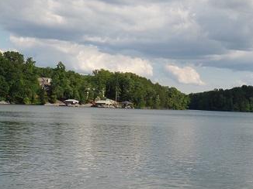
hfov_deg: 21.5
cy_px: 124
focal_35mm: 89
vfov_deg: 16.5
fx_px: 650
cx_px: 228
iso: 80
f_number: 3.6
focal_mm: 7.5
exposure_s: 1/1000
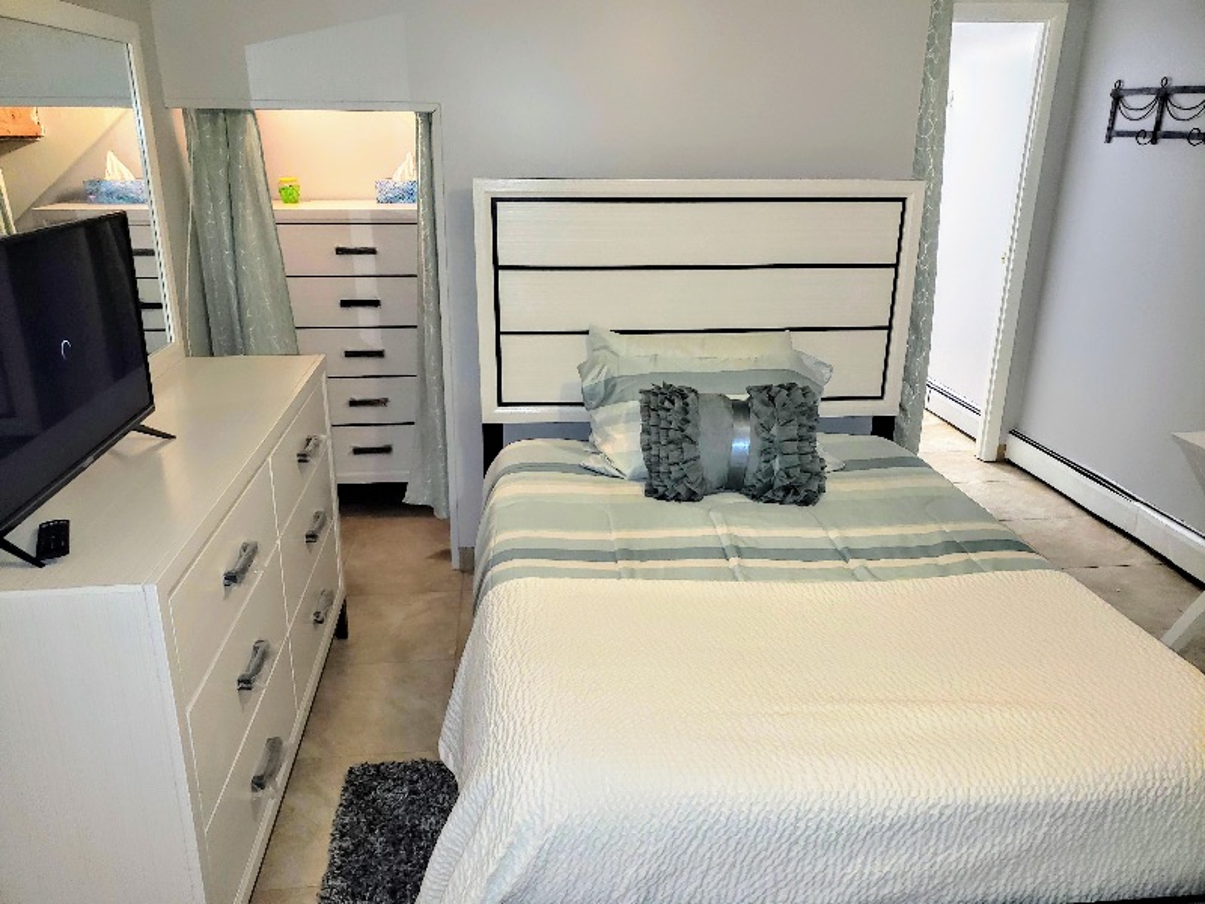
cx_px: 602
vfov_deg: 53.1
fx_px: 905
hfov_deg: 67.3
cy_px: 452
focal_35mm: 26
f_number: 1.5
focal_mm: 4.3
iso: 100
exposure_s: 1/40
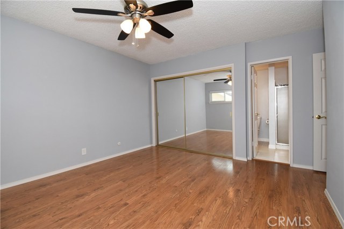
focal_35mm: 15
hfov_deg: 100.4
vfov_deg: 77.3
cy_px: 114
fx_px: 143
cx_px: 172
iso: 1000
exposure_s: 1/250
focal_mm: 10
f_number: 8
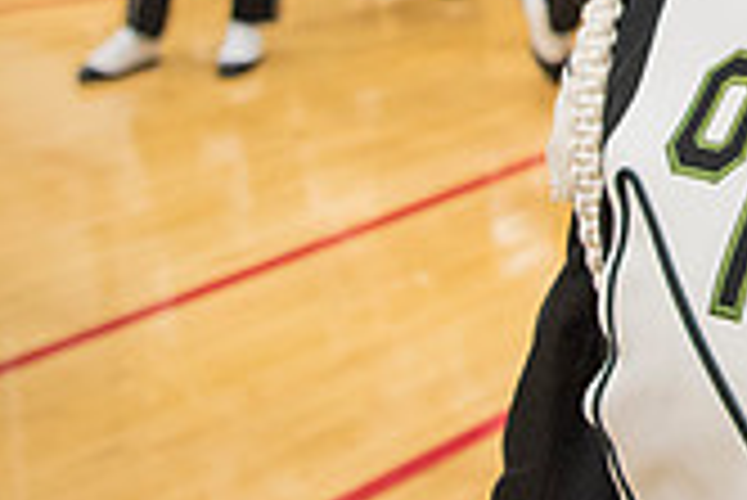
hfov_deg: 21.5
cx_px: 1012
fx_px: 1744
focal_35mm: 84
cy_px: -282
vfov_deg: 15.0
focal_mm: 24
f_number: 3.2
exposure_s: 1/320
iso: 2000
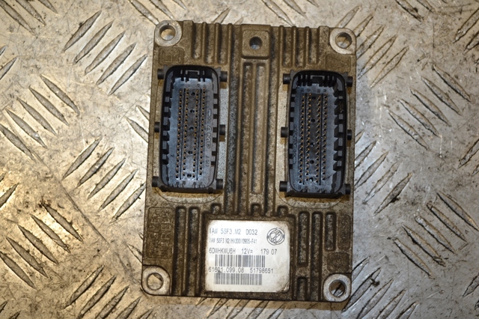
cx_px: 240
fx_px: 838
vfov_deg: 21.5
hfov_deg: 31.9
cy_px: 160
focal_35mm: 63
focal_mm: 42
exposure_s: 1/125
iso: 280
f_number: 5.3
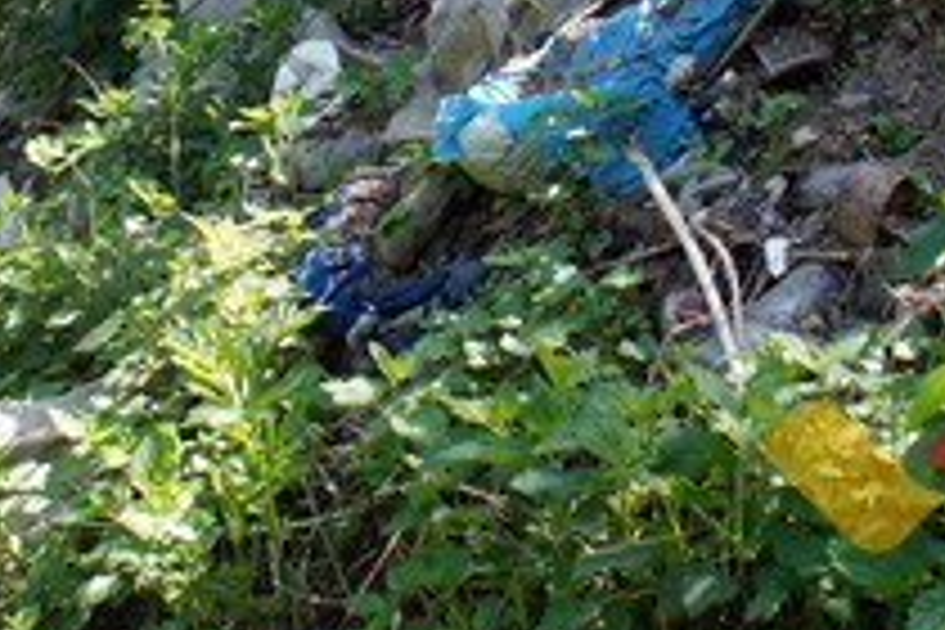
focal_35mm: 100
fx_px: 2625
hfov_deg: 20.4
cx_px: 486
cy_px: -135
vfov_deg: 13.3
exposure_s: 1/80
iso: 100
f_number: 5
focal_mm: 20
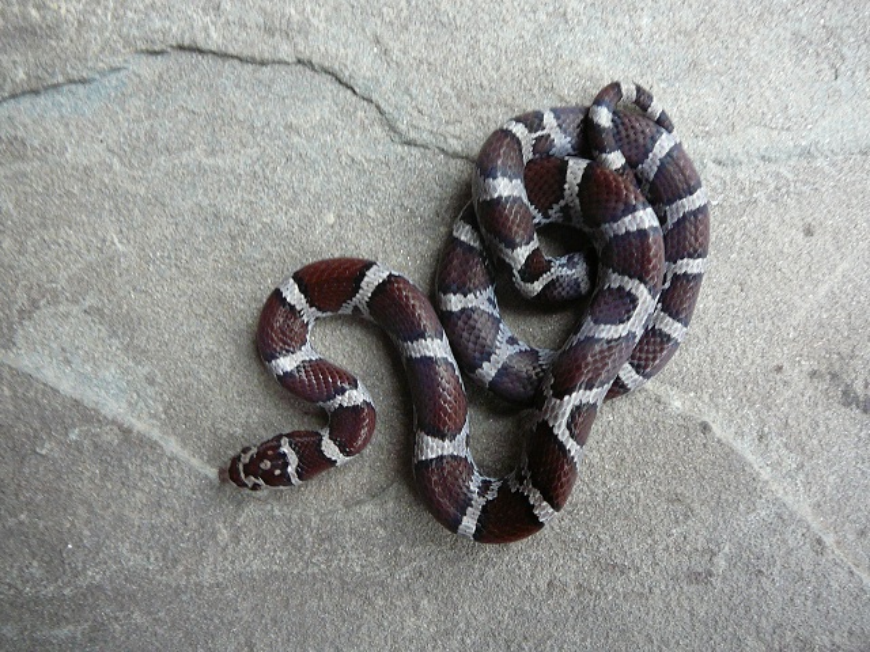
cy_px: 326
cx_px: 435
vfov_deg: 40.7
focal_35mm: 35
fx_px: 880
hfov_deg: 52.6
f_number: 2.8
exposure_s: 1/8
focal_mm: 5.2
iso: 200
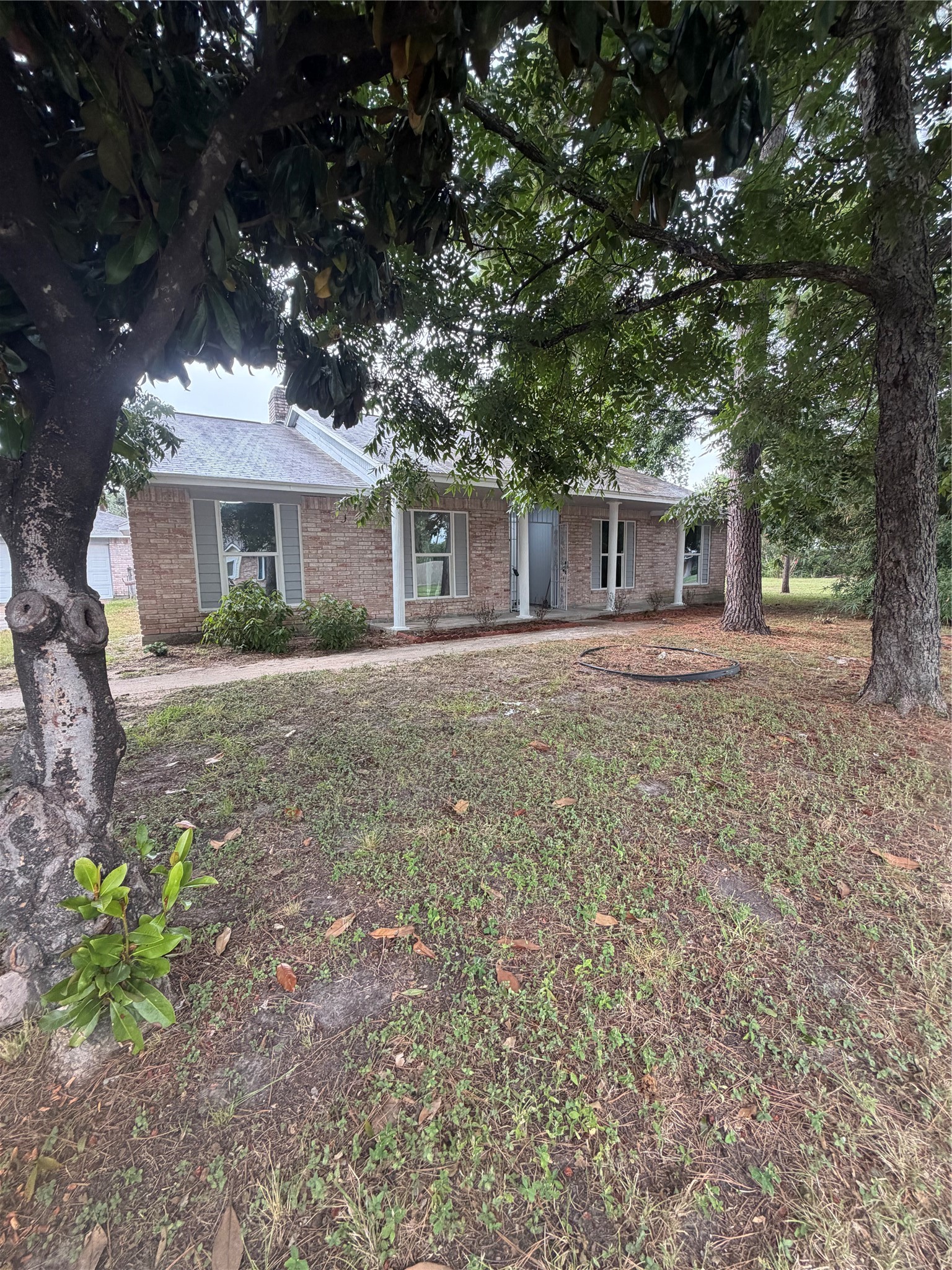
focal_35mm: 14
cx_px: 476
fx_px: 513
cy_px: 635
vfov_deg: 102.1
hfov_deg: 85.7
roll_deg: +0.4
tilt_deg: -6.9
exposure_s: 1/121
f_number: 2.2
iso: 160
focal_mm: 2.22
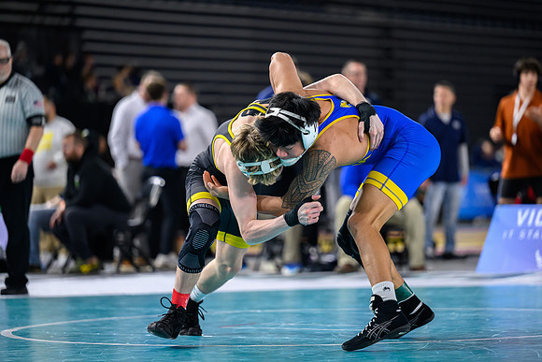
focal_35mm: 155
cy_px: 181
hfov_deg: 13.2
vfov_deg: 8.9
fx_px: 2334
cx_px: 271
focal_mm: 155
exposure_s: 1/800
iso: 3200
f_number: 2.8
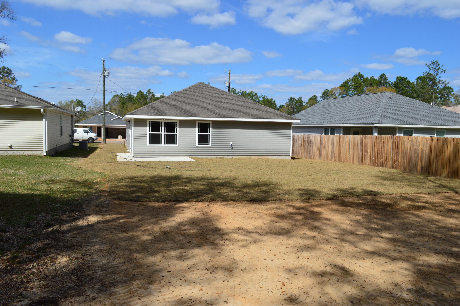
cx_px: 230
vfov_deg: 47.8
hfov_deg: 67.4
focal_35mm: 27
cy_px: 153
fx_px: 345
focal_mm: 18
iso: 280
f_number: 11
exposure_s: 1/500
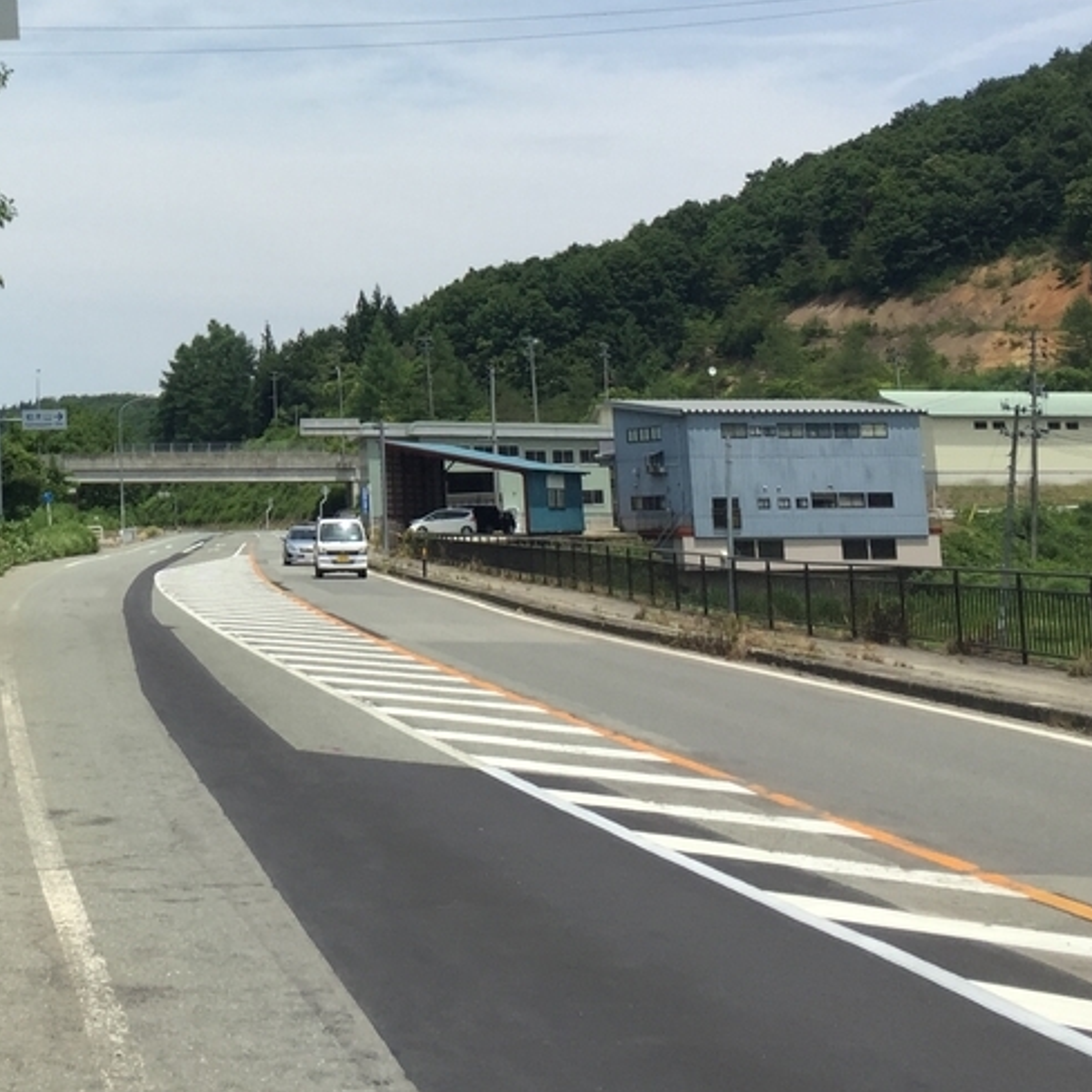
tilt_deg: +7.4
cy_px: 168
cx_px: 34
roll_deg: -1.5
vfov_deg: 26.6
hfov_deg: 26.1
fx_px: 2248
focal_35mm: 63
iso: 32
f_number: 2.2
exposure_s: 1/3049
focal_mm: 4.15
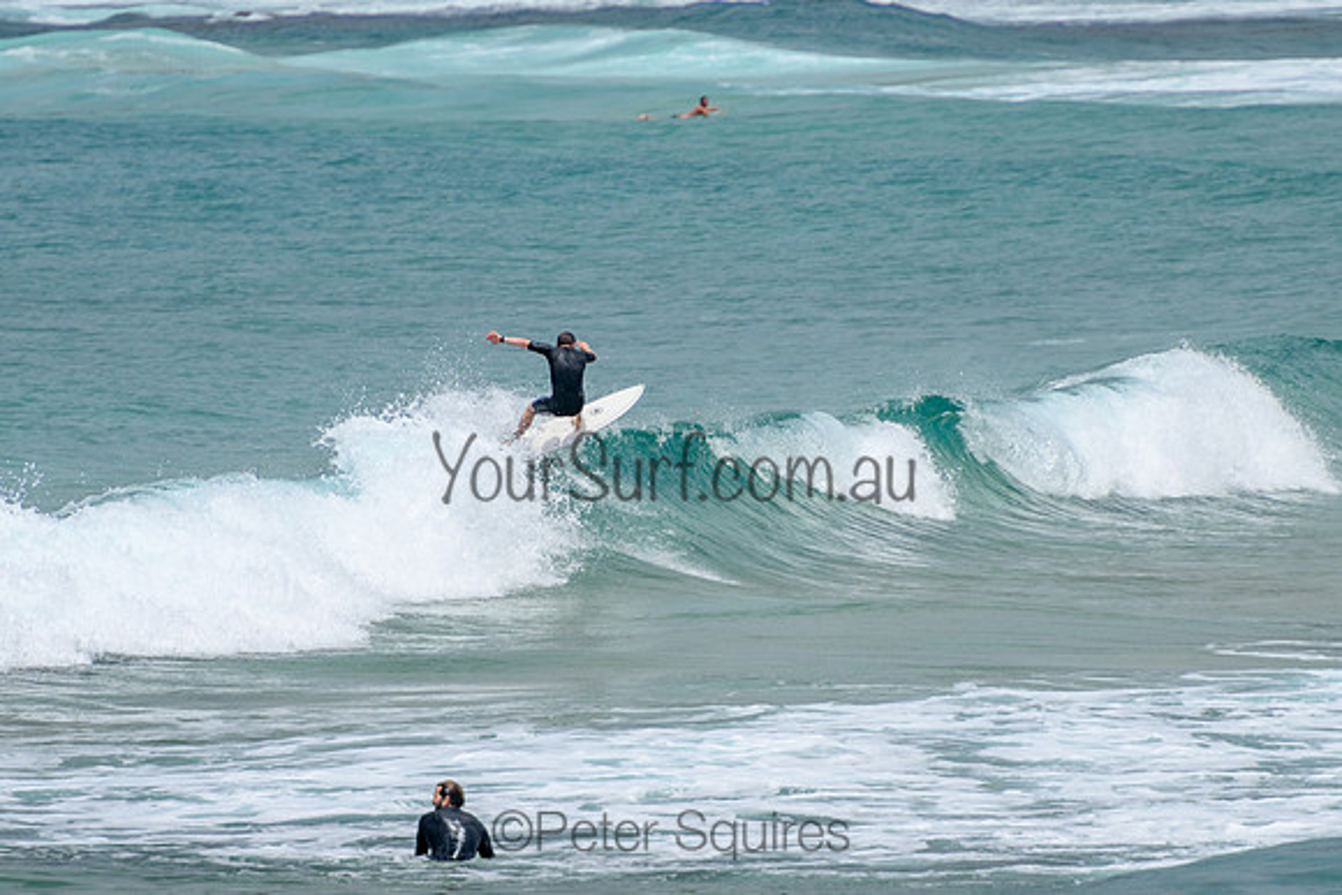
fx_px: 20509
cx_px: 671
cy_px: 448
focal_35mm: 550
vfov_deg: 2.5
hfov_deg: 3.7
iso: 140
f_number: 5.6
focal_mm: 400
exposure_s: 1/2000
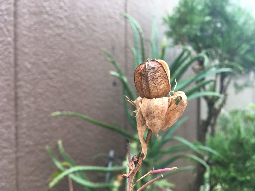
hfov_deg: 61.7
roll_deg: -0.1
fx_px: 214
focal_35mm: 29
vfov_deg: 48.2
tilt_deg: -2.8
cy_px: 96
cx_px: 128
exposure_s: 1/120
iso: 40
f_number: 2.2
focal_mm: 4.15
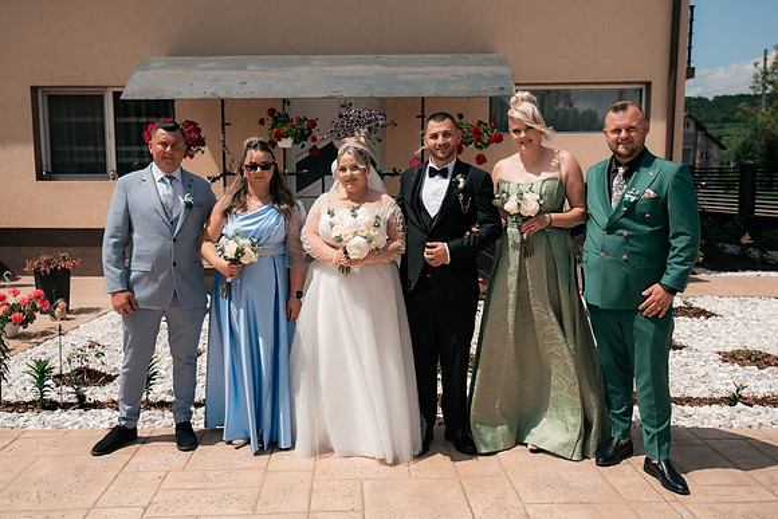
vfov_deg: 39.9
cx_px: 385
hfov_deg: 57.2
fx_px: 714
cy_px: 259
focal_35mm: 33
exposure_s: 1/3200
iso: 320
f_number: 4.5
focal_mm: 30
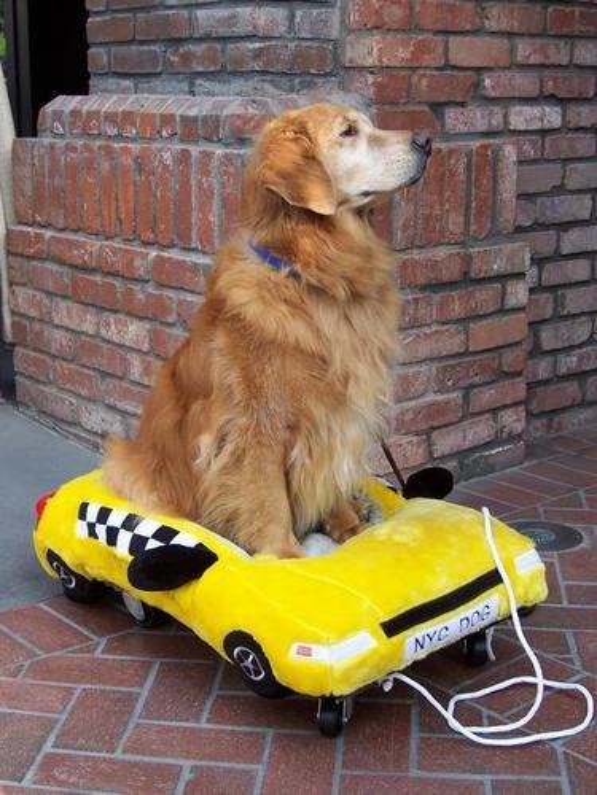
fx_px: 1288
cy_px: 398
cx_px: 298
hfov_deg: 26.1
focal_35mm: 56
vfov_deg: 34.3
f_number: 3.6
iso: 80
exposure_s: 1/200
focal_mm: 9.6
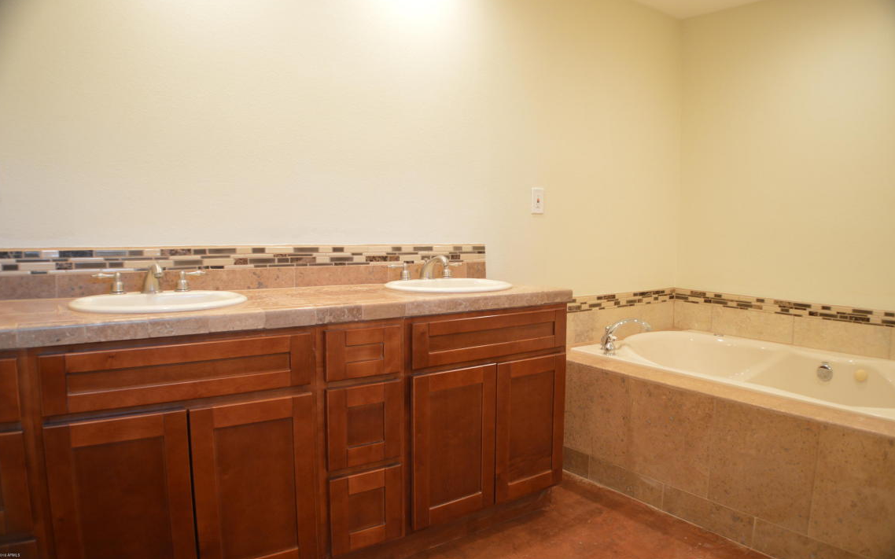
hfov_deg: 61.2
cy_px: 272
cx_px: 450
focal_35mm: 31
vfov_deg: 40.6
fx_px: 756
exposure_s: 1/15
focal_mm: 20
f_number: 3.8
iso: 400
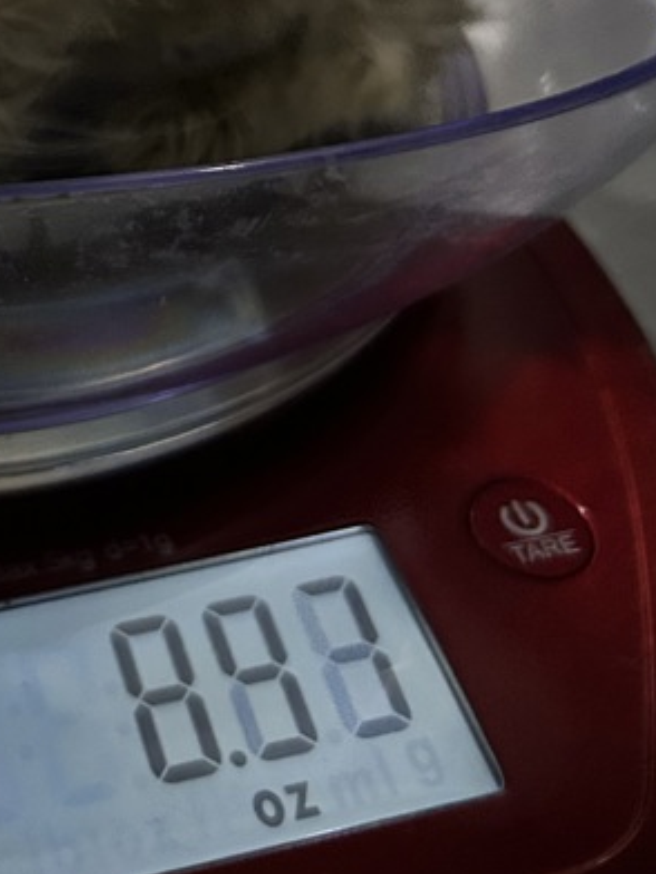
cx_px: -138
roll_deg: -0.3
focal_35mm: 68
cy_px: -22
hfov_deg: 20.2
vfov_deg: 26.8
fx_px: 1718
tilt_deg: -27.7
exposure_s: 1/32
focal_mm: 5.7
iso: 640
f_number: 1.5
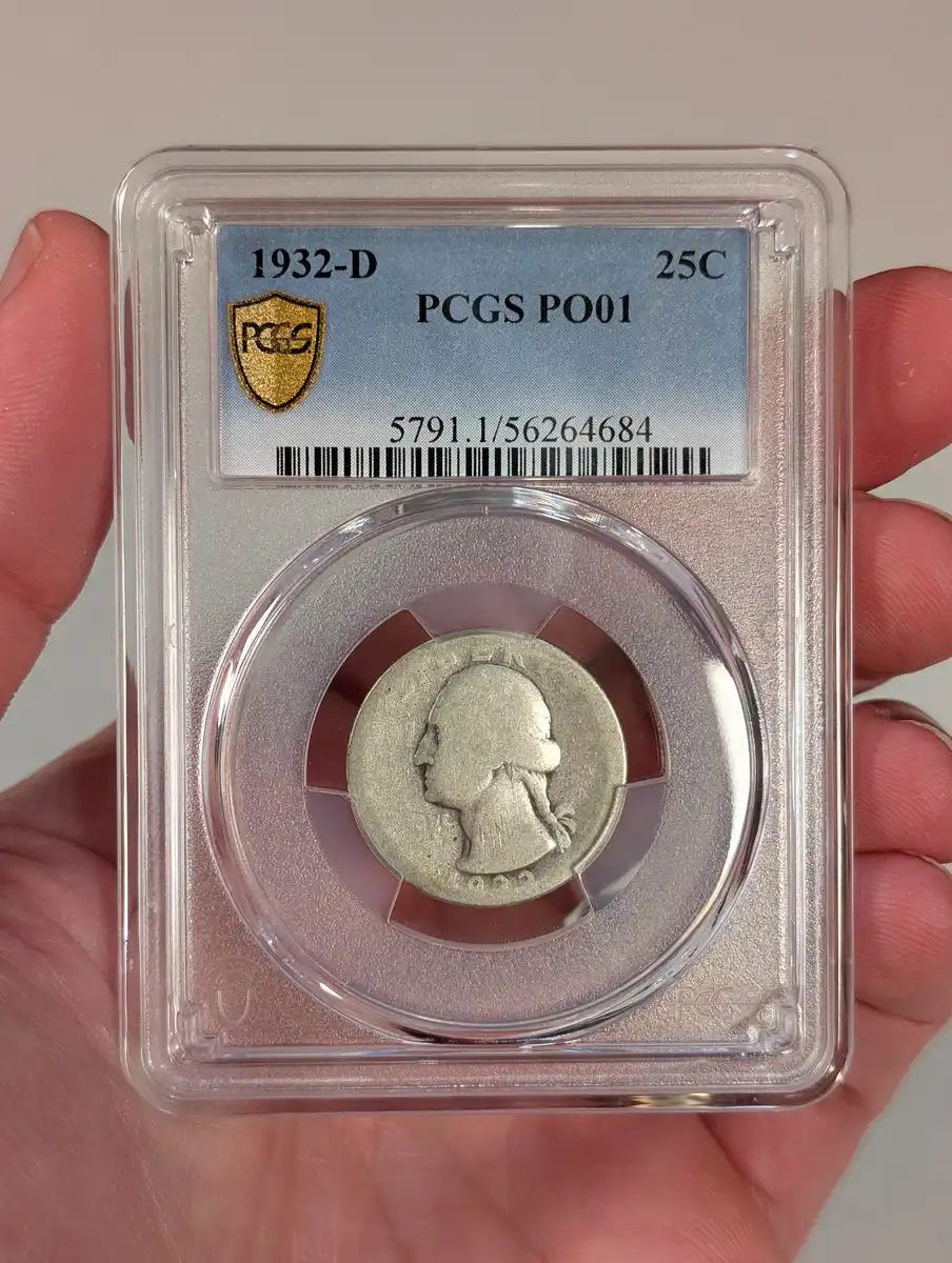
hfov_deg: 29.8
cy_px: 632
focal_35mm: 49
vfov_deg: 38.9
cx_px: 476
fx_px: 1792
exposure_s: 1/120
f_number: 1.68
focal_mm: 6.9
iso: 95
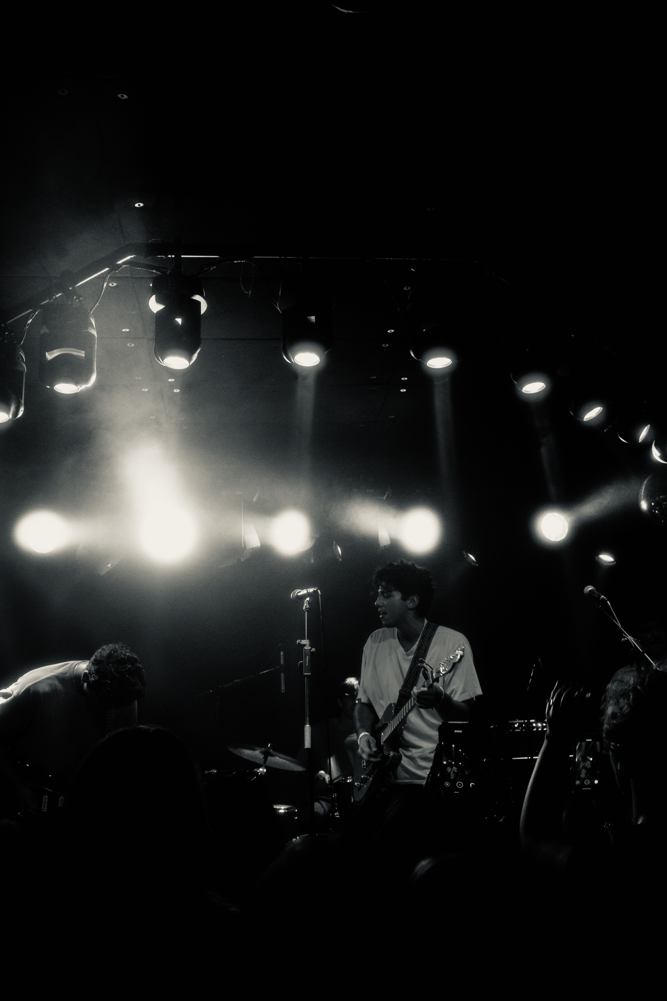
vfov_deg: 54.4
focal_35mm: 35
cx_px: 334
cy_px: 500
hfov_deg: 37.9
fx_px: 973
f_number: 2.8
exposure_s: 1/125
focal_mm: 18.3
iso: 1000
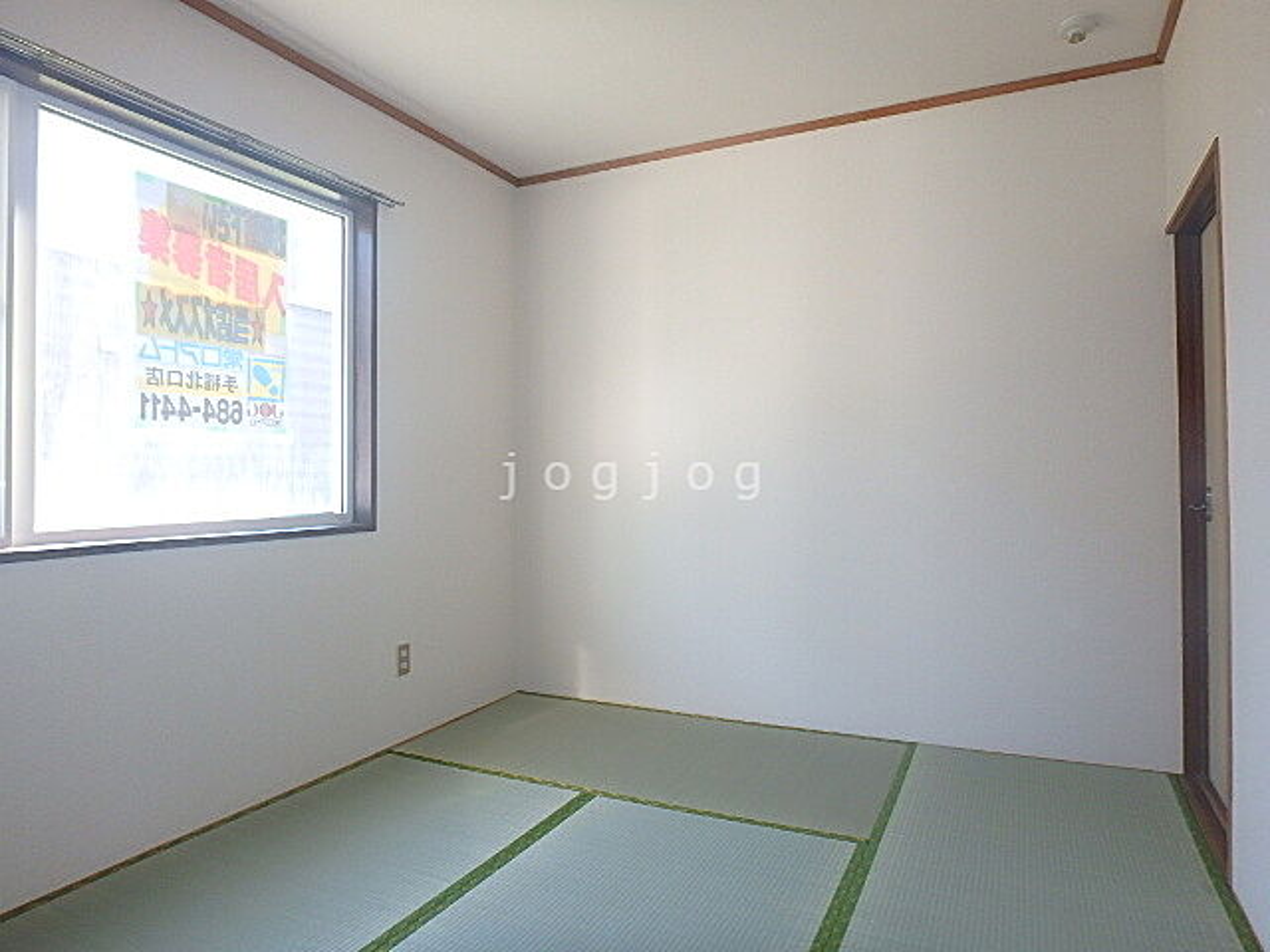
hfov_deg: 79.0
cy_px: 476
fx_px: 770
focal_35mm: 21
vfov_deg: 63.4
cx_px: 635
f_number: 3.5
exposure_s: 1/40
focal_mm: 3.7
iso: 200
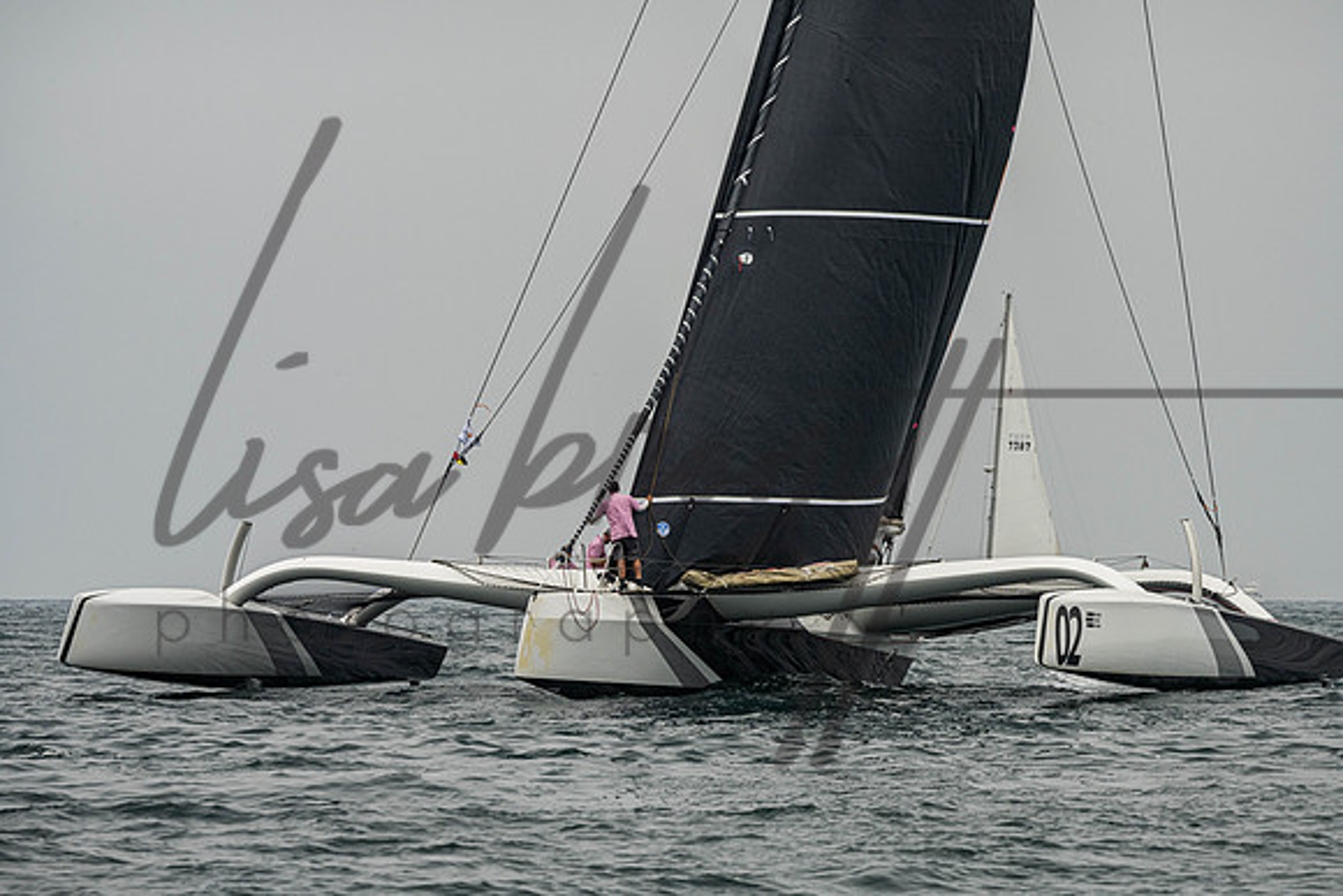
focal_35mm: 400
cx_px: 672
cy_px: 448
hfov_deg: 5.2
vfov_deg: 3.4
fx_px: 14925
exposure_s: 1/1250
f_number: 13
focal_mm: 400
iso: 500
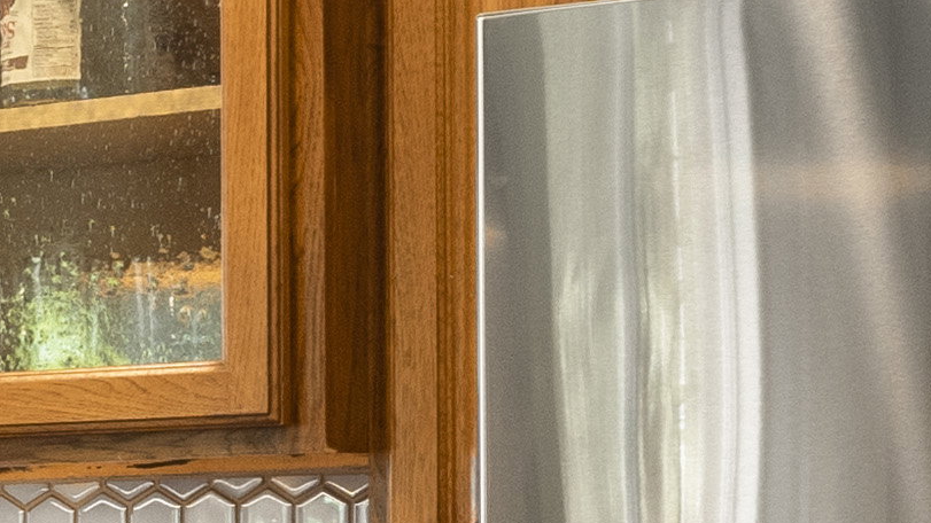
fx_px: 4591
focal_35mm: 186
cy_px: 750
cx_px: -1130
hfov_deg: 10.3
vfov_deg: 6.5
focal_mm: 24
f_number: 9
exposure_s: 1/6
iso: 250
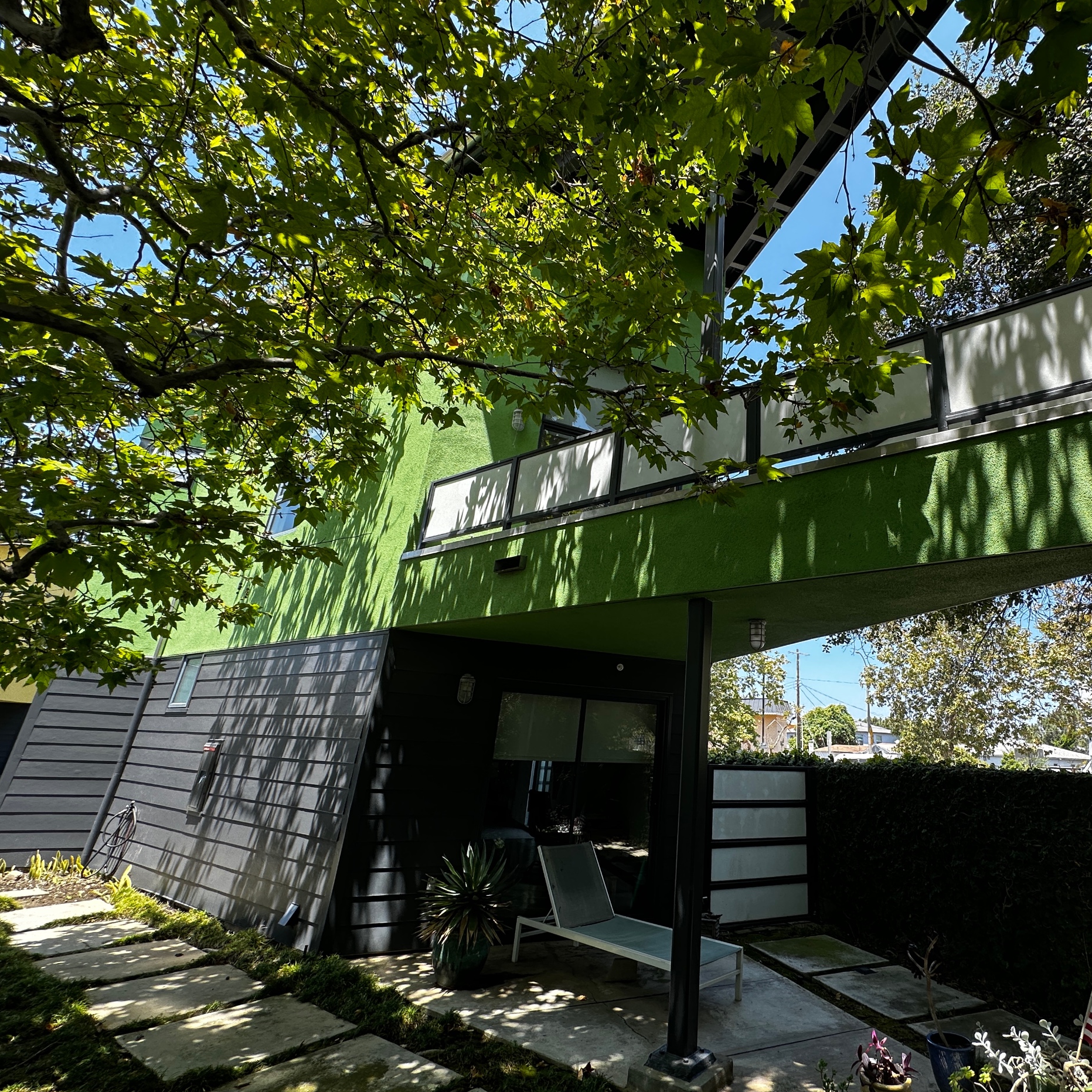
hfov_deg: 82.0
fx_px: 607
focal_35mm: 17
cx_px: 700
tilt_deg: +18.4
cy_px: 539
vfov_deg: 84.0
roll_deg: -2.6
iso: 40
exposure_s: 1/329
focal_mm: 2.22
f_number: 2.2
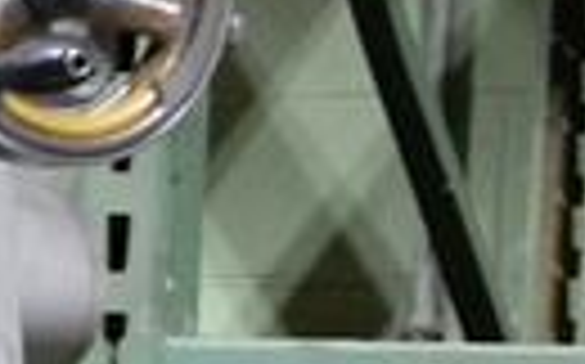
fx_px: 2995
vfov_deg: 6.7
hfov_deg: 10.7
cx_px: -302
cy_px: 777
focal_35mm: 188
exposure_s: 1/40
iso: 1600
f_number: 3.5
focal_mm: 20
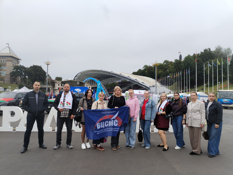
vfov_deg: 48.2
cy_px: 88
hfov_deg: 61.7
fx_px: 195
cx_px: 116
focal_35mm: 29
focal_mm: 4.75
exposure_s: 1/528
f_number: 1.8
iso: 100
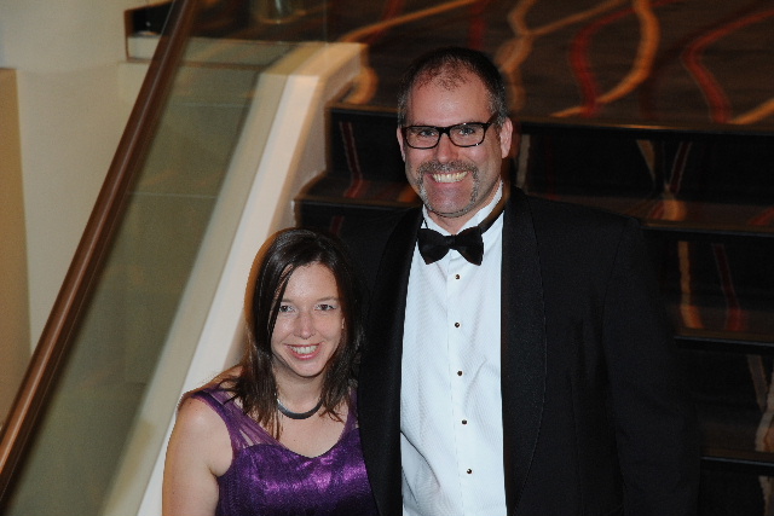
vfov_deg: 11.4
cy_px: 258
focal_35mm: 120
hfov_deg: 17.1
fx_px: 2580
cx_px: 387
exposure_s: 1/30
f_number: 8
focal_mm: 120
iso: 2000
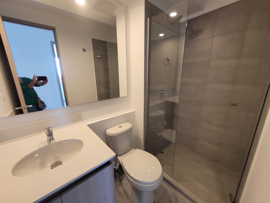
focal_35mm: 13
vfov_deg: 89.9
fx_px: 101
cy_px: 102
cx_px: 135
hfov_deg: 106.2
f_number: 2.2
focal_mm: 1.74
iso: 250
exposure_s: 1/60
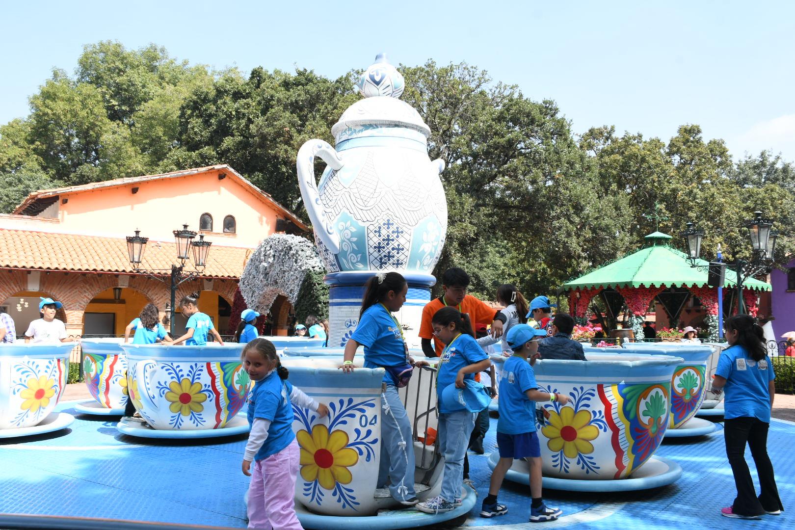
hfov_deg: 57.2
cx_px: 398
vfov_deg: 40.0
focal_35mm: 33
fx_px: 729
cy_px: 265
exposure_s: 1/125
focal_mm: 22
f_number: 9
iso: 200
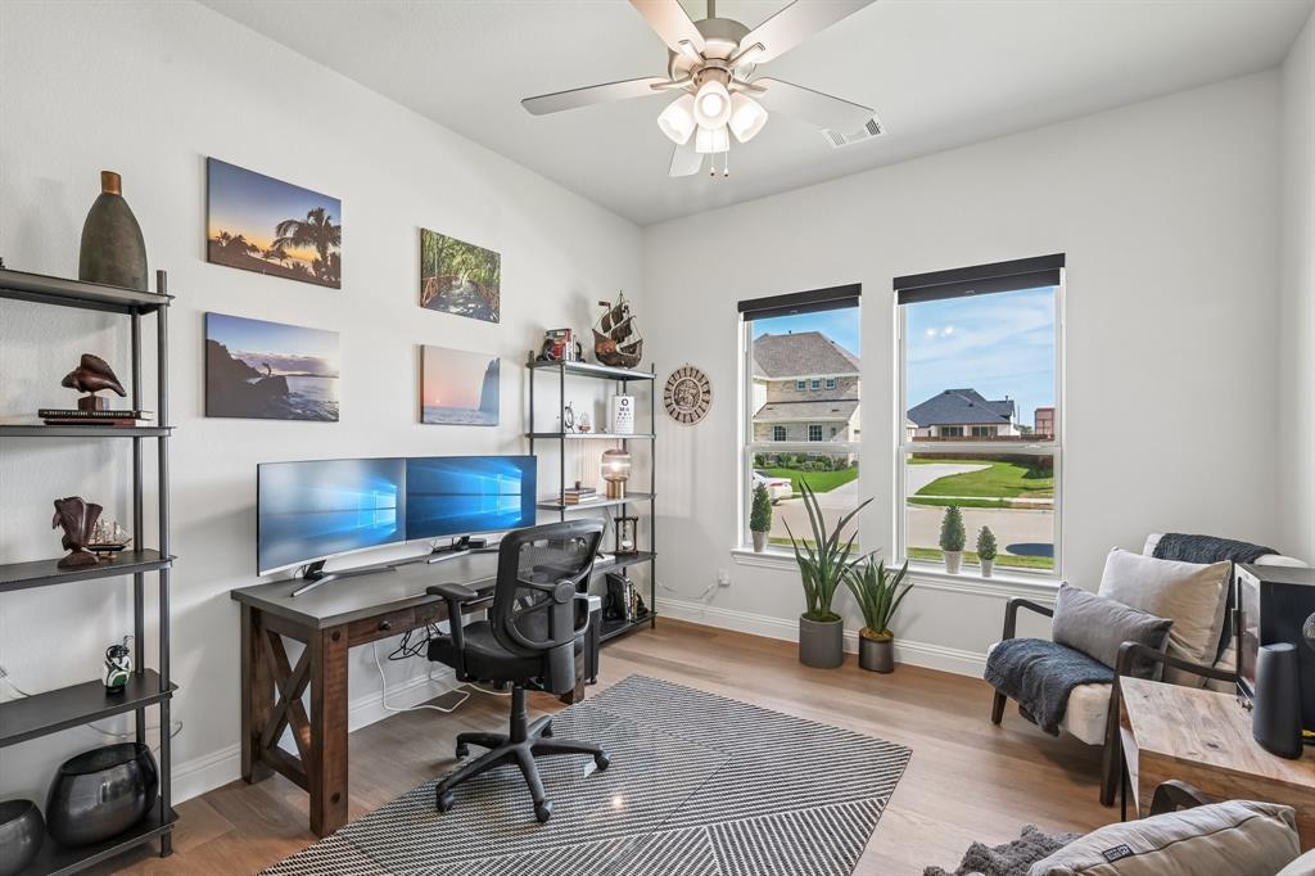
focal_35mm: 16
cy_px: 438
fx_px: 584
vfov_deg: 73.7
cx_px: 658
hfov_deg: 96.8
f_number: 8
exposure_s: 1/100
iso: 400
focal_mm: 16
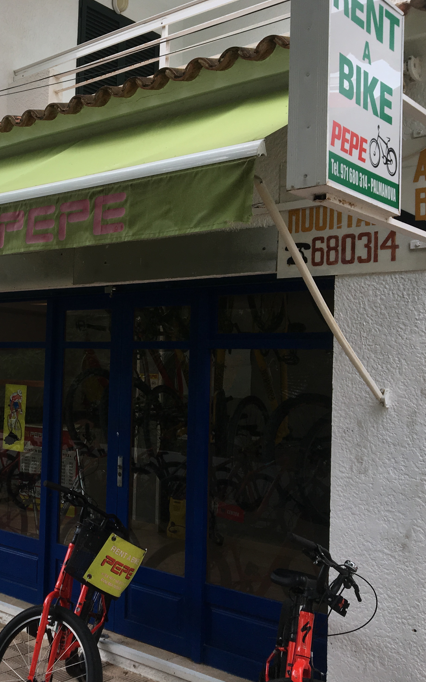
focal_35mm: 42
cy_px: 336
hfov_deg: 28.6
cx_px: 0
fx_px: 780
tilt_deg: +3.4
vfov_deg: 47.2
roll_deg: -2.7
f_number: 2.2
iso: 25
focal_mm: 4.15
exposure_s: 1/180
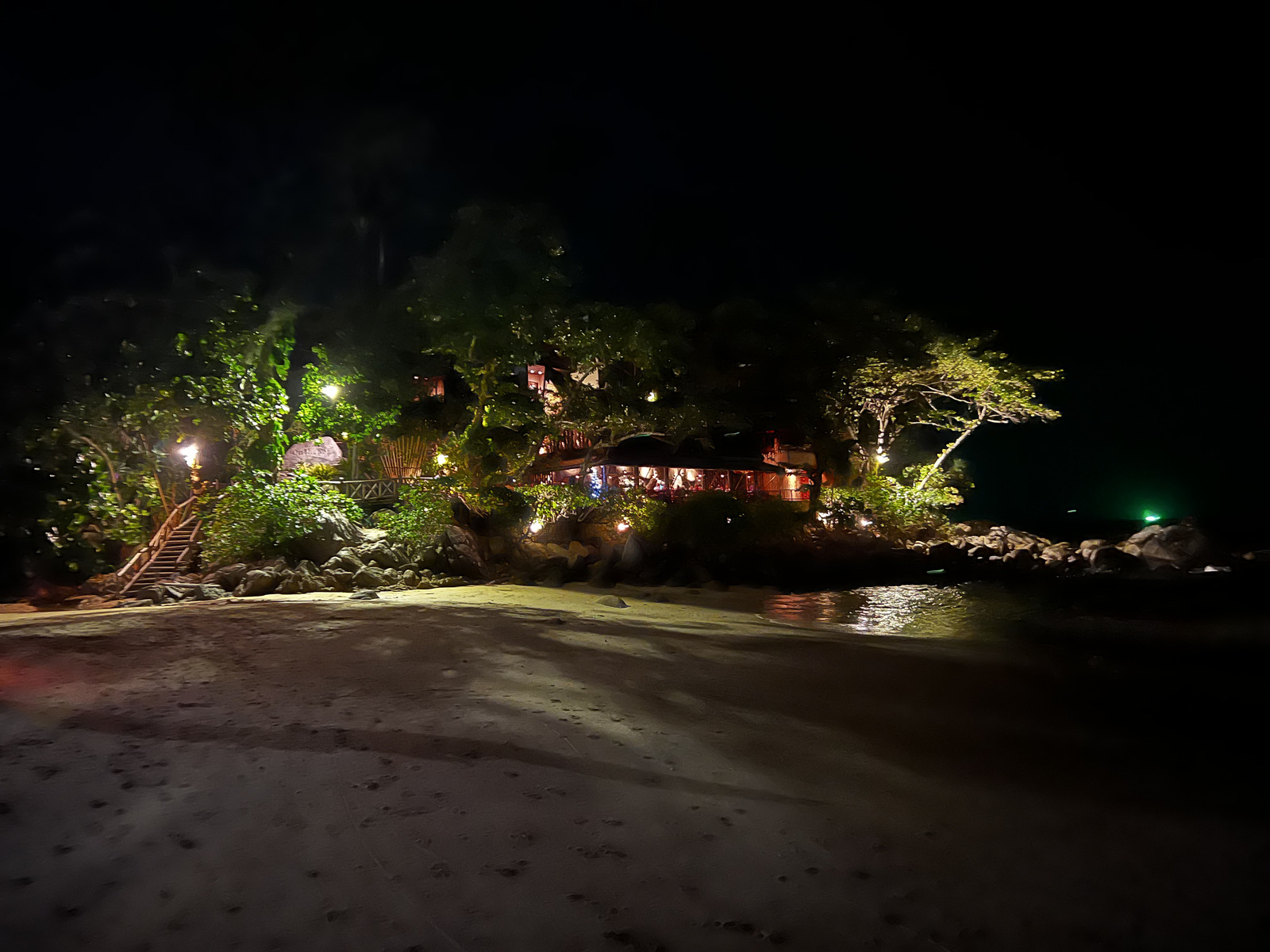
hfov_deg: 67.3
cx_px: 635
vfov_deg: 53.1
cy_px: 476
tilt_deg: +4.1
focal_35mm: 26
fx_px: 954
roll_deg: +3.0
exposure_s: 1/9
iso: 1250
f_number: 1.5
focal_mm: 5.7
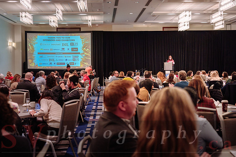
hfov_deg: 50.0
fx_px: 253
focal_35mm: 39
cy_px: 72
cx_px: 107
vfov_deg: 34.6
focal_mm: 35
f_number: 2.8
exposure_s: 1/100
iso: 1600
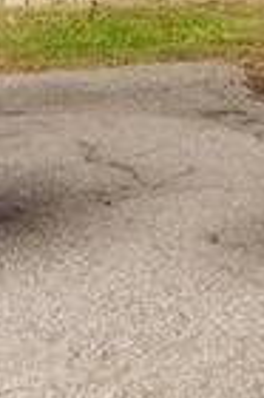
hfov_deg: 5.4
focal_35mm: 229
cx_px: 992
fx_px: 2524
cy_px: -361
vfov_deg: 8.6
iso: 100
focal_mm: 29.5
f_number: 4
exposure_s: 1/320
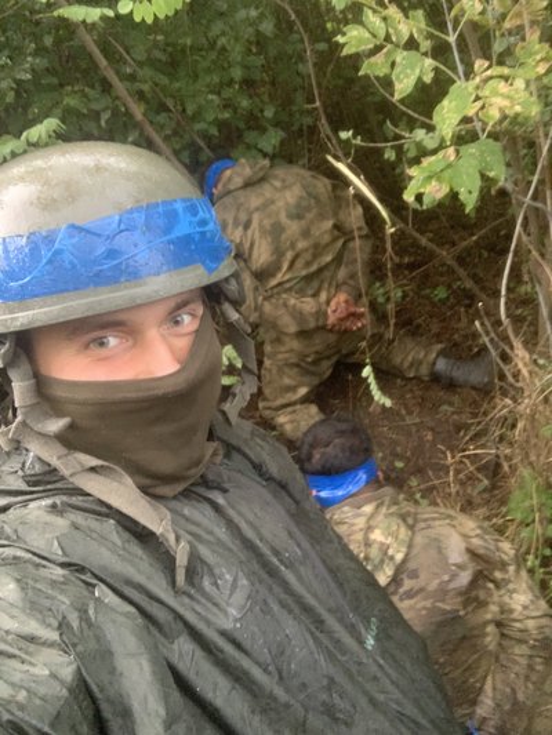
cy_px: 368
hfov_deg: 44.2
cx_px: 276
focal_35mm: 32
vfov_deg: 56.8
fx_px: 680
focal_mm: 2.87
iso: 320
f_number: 2.2
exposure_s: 1/40
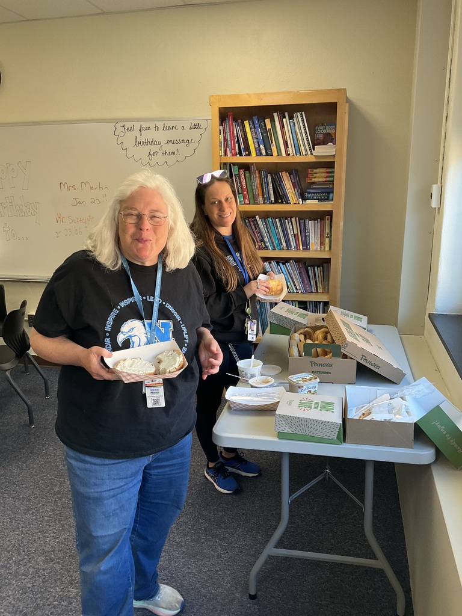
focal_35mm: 29
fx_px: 516
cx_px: 231
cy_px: 308
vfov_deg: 61.7
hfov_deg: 48.2
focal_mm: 3
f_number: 1.8
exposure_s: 1/60
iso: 50
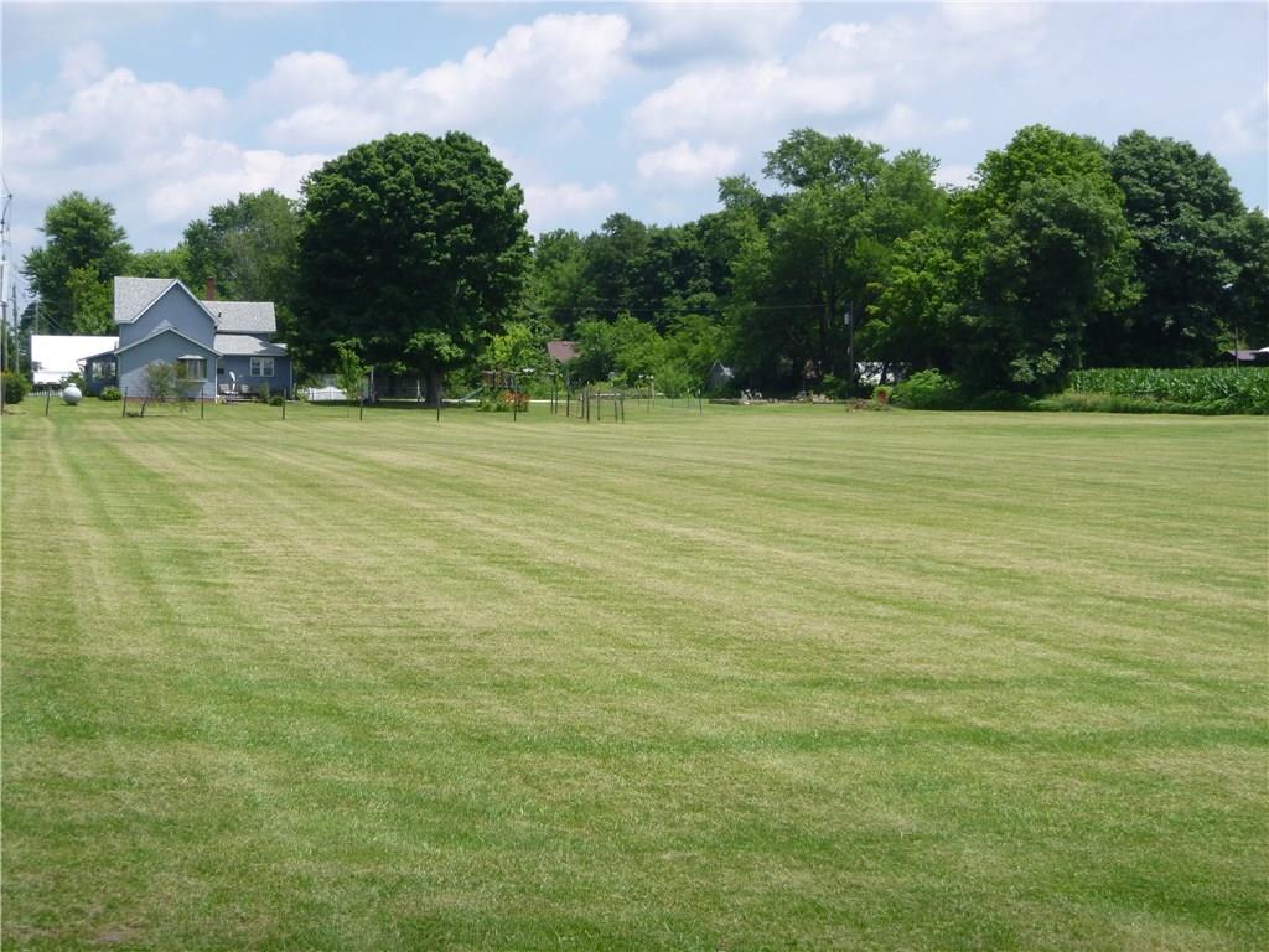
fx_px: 2420
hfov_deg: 29.4
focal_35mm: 66
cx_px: 634
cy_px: 476
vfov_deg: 22.3
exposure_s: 1/320
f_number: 5.4
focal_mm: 11.9
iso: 100
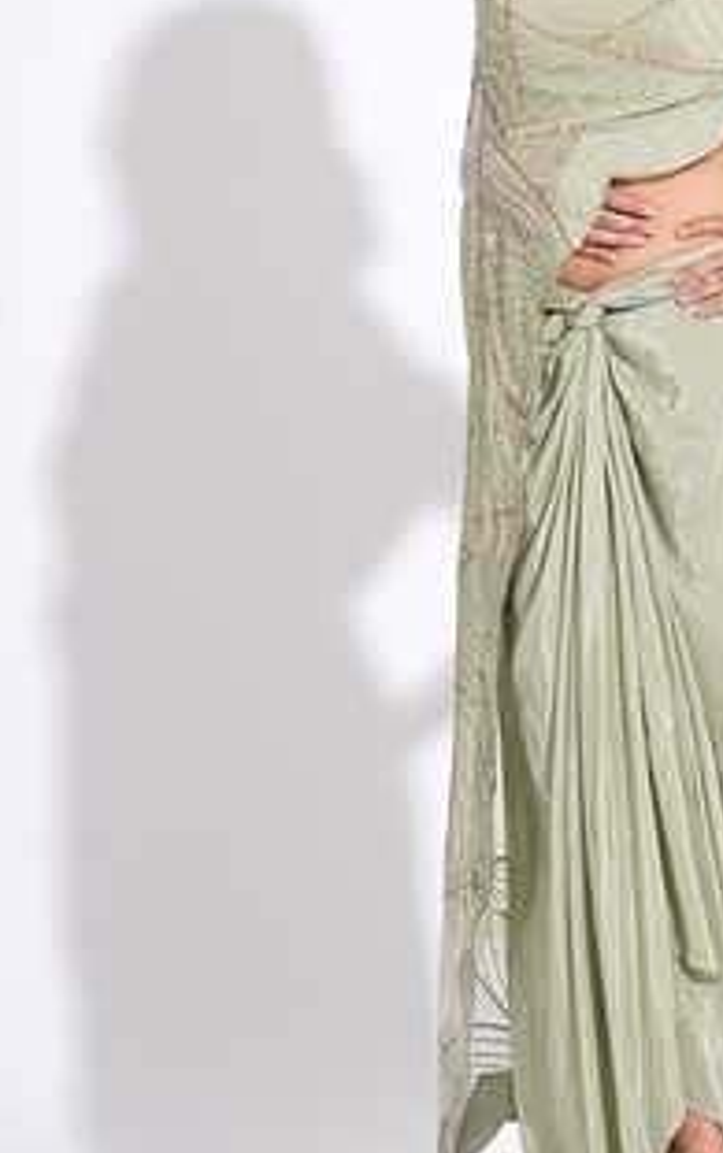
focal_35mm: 134
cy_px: 469
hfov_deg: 9.8
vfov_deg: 15.6
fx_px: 4215
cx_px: 641
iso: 200
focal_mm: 78
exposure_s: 1/125
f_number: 6.3
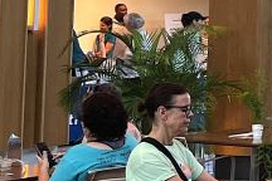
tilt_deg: +3.5
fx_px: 1209
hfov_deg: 10.4
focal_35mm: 160
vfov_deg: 8.4
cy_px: -64
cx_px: 720
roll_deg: +0.1
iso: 50
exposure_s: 1/160
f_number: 1.5
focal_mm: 5.7
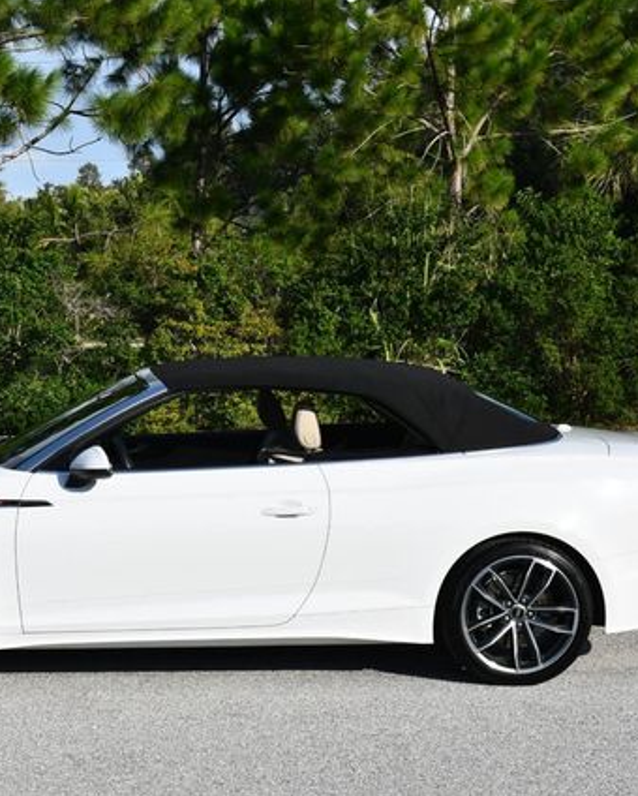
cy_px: 396
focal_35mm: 68
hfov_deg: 22.4
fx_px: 1603
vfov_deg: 27.9
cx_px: 197
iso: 100
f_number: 9
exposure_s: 1/320
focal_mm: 24
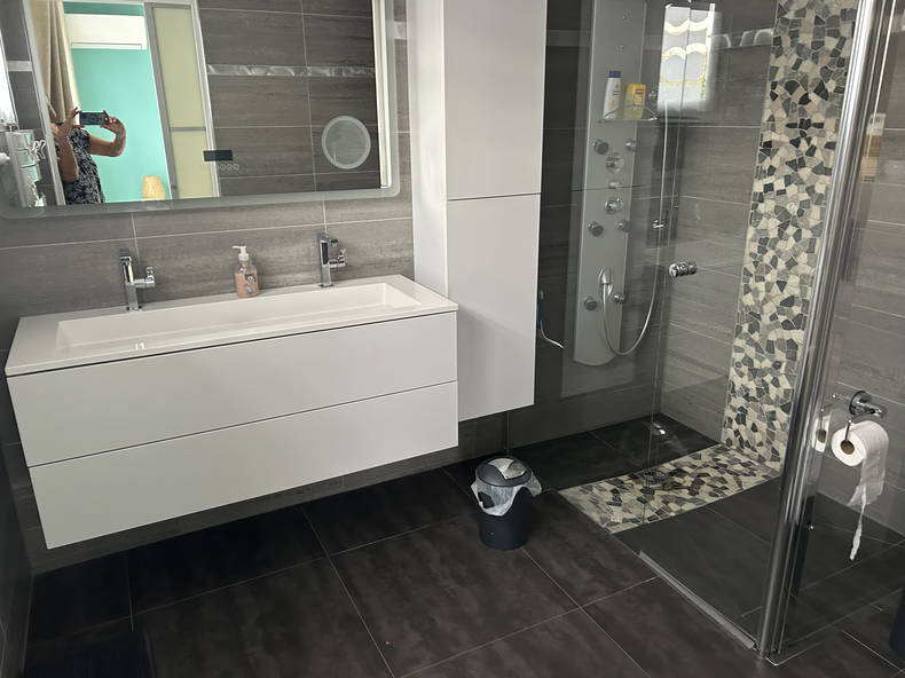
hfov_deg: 67.3
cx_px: 452
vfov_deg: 53.0
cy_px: 339
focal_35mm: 26
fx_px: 680
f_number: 1.5
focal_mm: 5.7
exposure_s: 1/60
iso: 320
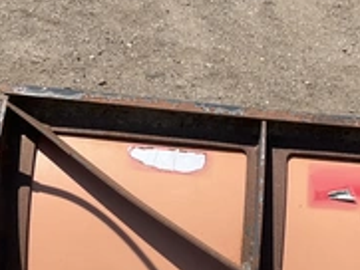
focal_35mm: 64
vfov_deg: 22.0
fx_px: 666
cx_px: 235
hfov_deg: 30.1
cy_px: 282
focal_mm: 3
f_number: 1.8
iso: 25
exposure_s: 1/1451
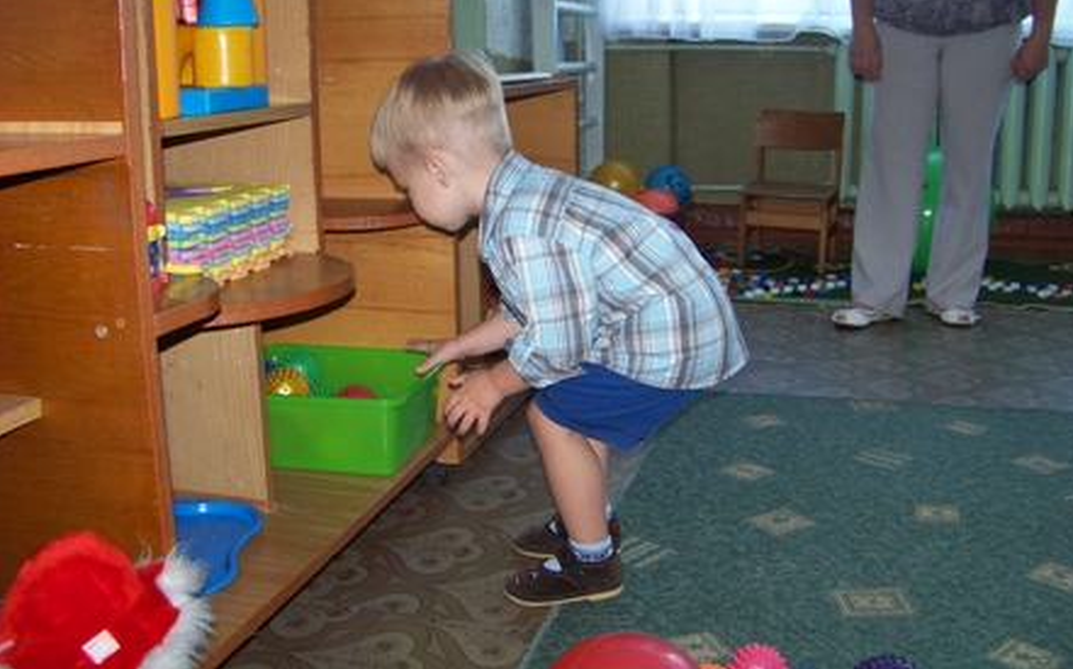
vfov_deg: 32.7
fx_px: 1140
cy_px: 304
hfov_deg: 50.4
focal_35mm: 39
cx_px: 545
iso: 200
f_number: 2.8
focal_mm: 5.85
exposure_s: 1/30
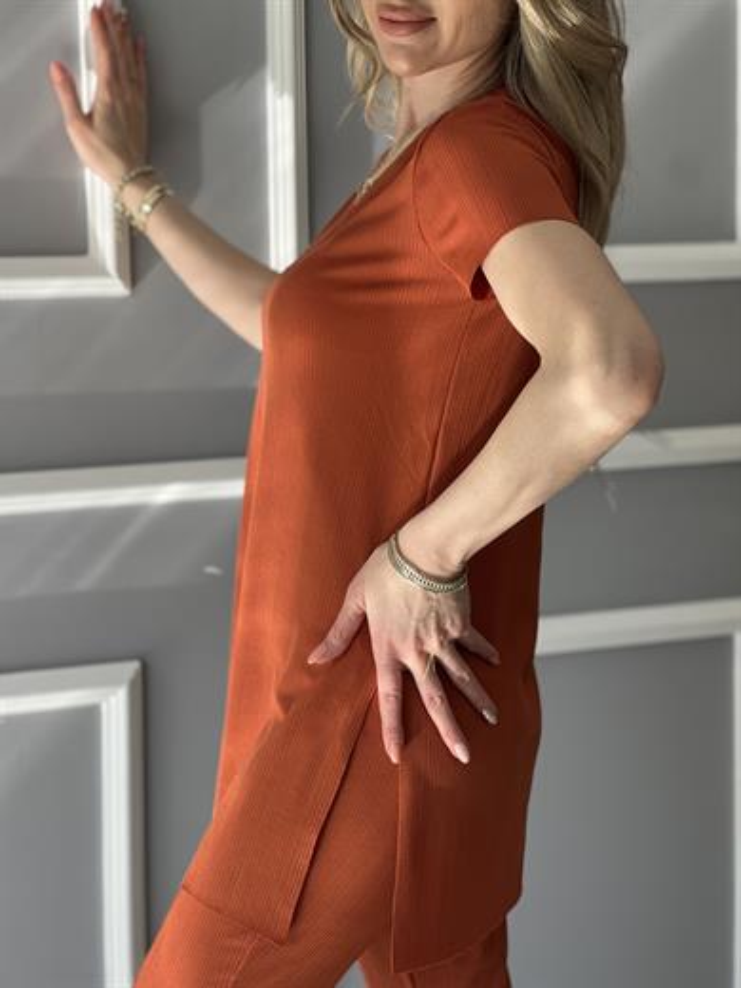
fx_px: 2198
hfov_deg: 19.1
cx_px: 370
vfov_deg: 25.3
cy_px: 494
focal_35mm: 77
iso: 50
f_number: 2.8
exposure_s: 1/121
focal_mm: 9
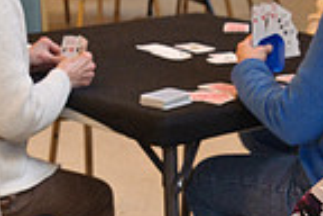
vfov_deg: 9.4
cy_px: 196
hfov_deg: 14.1
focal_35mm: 145
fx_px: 1301
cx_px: 218
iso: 2500
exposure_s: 1/50
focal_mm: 36
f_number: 5
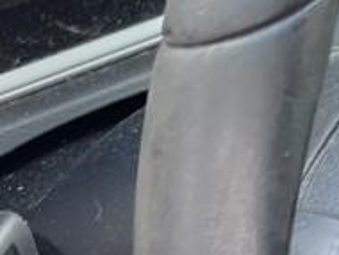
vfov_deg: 8.7
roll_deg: -9.1
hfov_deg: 11.3
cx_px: -157
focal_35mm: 168
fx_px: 1647
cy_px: 328
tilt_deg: -35.7
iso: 64
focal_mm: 5.1
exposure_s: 1/121
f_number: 1.6
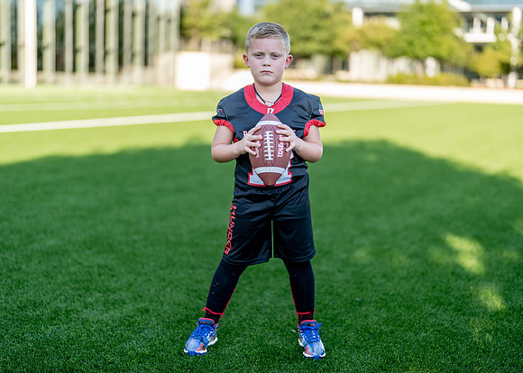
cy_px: 186
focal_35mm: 52
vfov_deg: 27.0
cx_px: 262
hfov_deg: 37.2
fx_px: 778
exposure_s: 1/1250
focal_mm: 50
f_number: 1.2
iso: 100
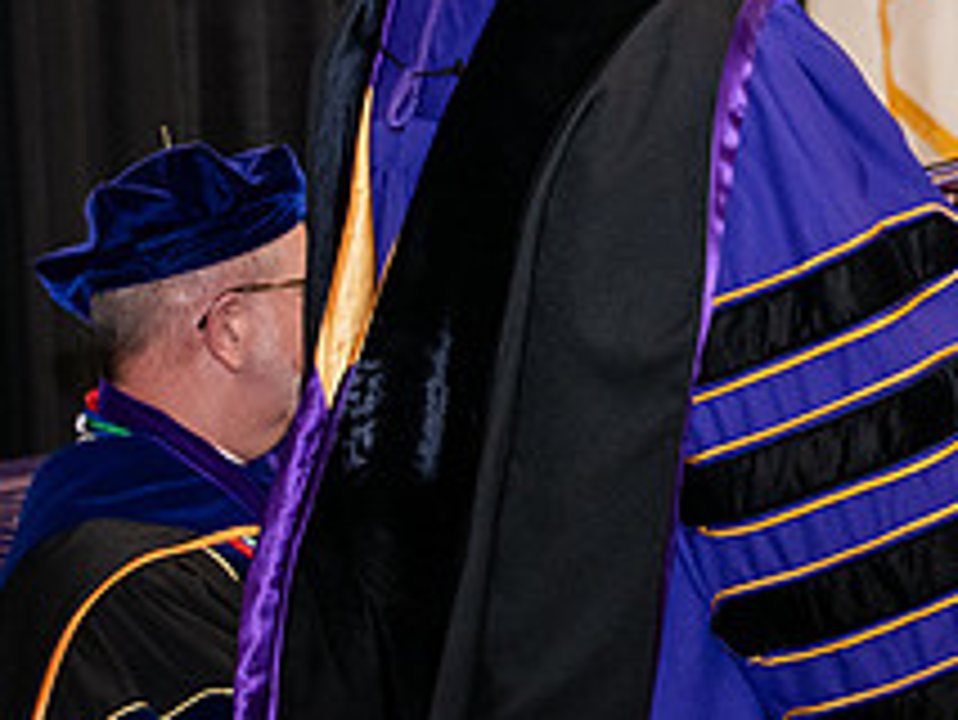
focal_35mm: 183
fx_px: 5067
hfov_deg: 10.6
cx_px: 1160
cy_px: 61
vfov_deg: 8.1
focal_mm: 70
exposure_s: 1/200
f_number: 5
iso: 2500
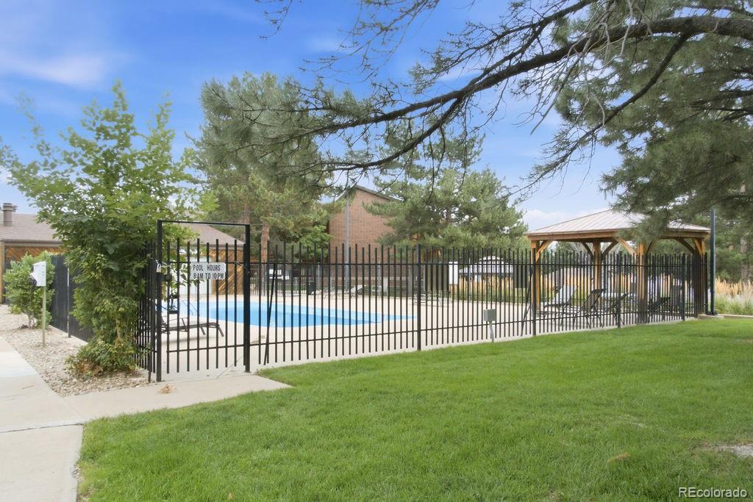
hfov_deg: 67.4
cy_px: 251
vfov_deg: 47.9
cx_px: 376
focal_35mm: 27
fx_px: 565
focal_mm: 18
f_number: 20
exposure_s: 1/125
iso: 3200
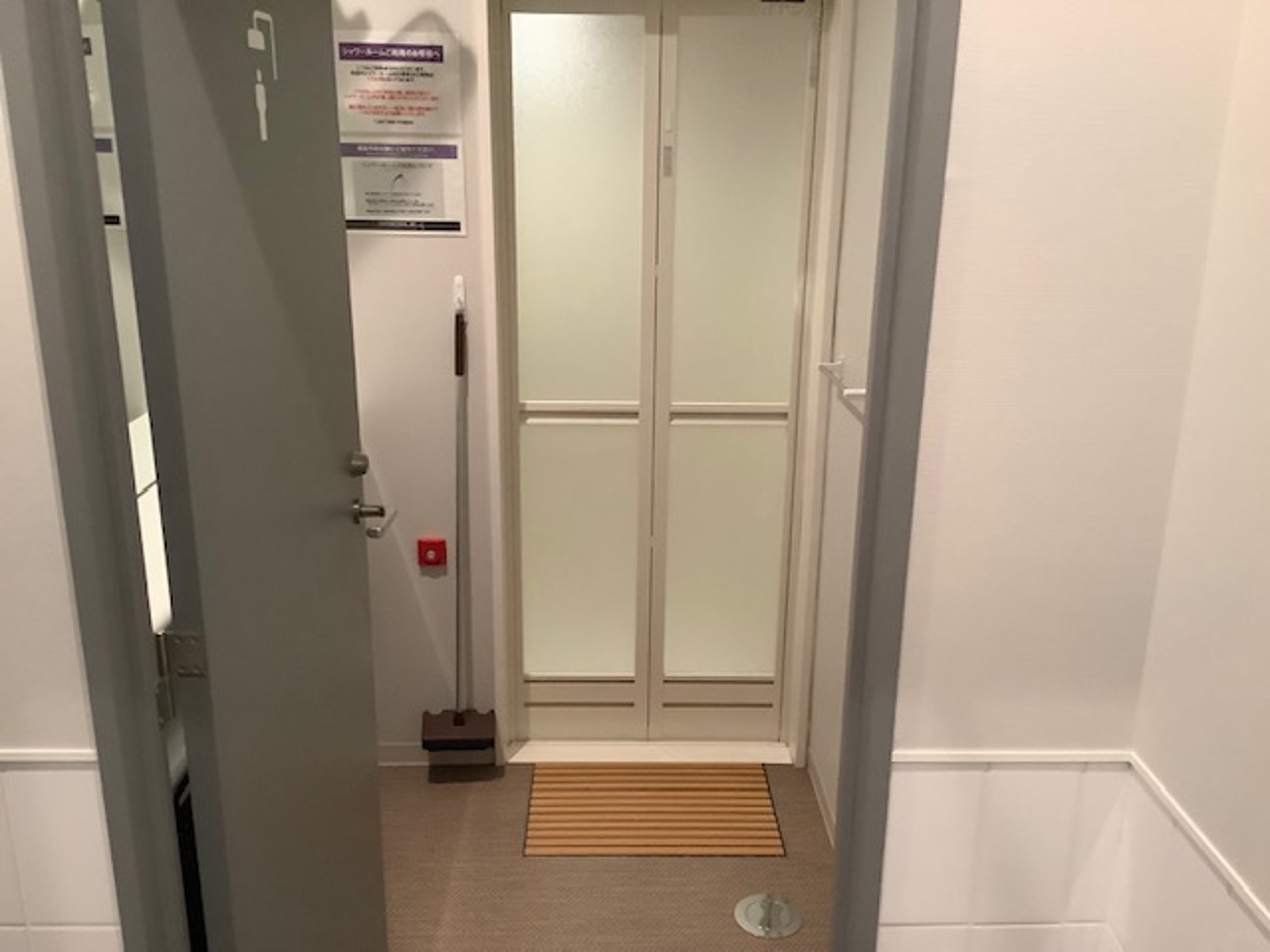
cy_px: 476
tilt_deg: -16.5
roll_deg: -3.4
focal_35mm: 31
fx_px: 1137
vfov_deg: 45.4
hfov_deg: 58.4
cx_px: 635
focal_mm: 3.3
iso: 320
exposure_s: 1/60
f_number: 2.4
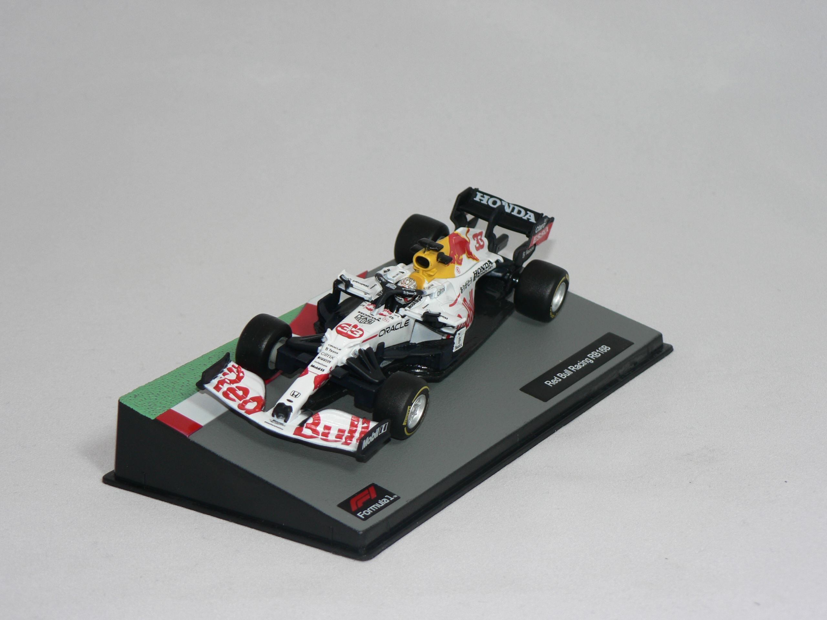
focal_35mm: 95
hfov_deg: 20.7
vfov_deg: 15.6
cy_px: 310
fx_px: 2270
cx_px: 414
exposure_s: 1/60
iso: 80
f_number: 3.2
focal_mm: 15.8
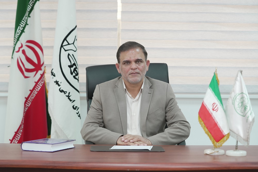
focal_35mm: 94
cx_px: 129
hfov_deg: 21.7
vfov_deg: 14.5
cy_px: 86
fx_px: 673
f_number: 4.5
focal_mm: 94
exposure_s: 1/60
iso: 800
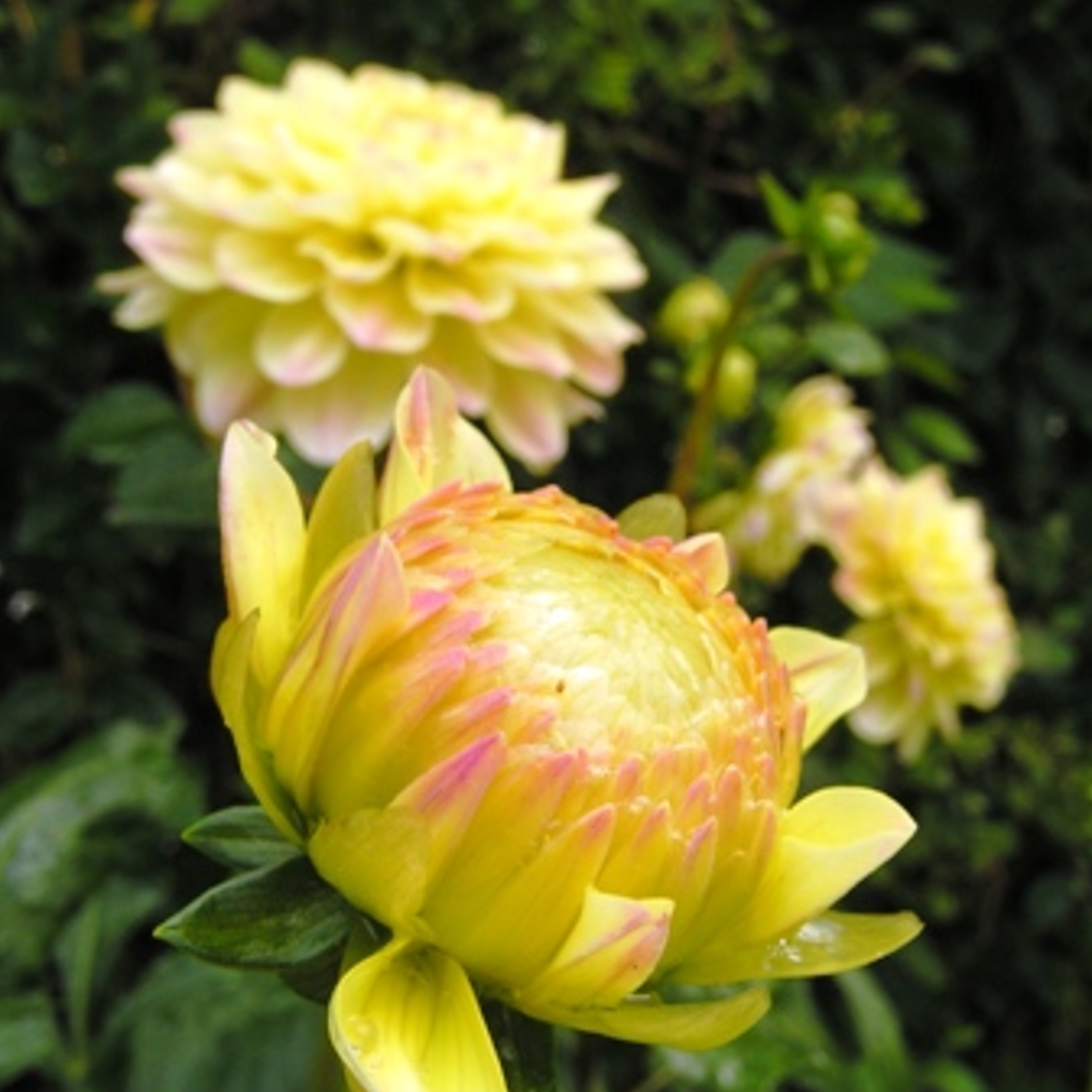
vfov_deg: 34.7
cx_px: 541
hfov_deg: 34.7
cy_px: 585
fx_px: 1749
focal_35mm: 49
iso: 50
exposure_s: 1/60
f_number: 5.6
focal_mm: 6.8
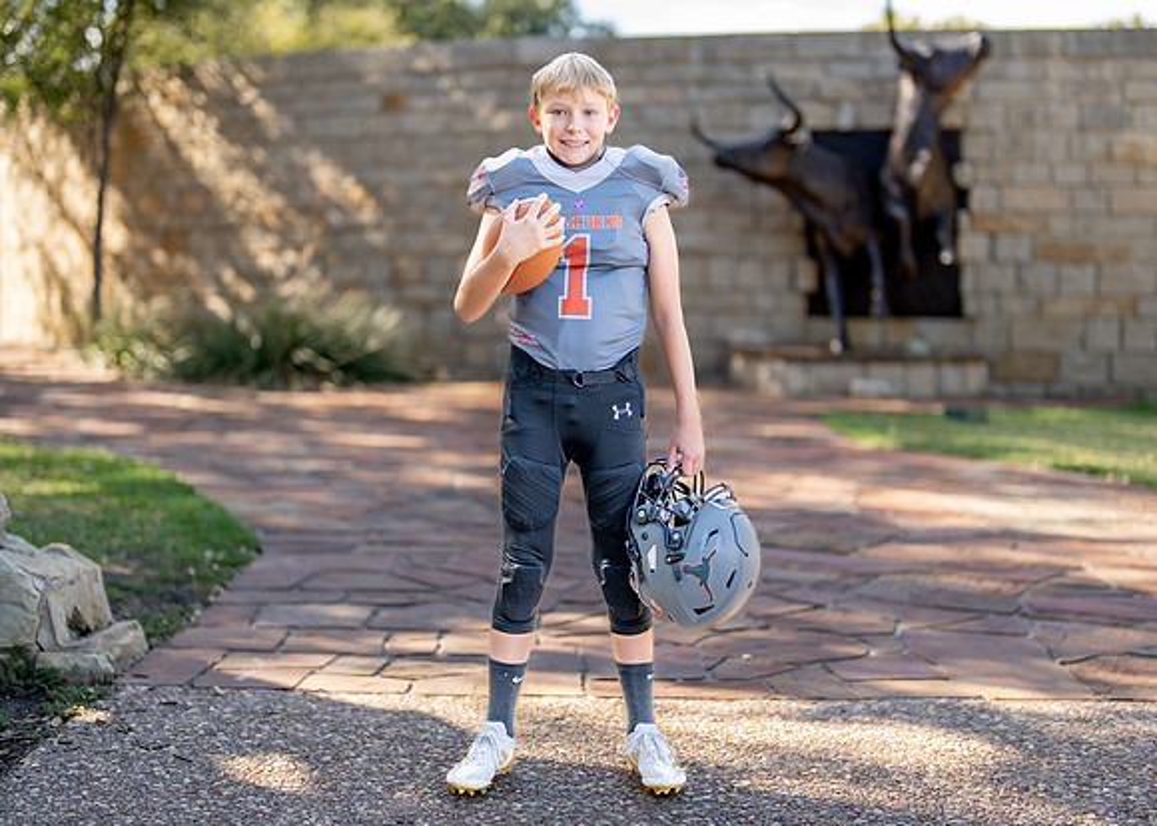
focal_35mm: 60
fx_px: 1975
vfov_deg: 23.6
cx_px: 620
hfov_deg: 32.6
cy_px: 425
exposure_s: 1/1250
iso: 100
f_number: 1.2
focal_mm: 50
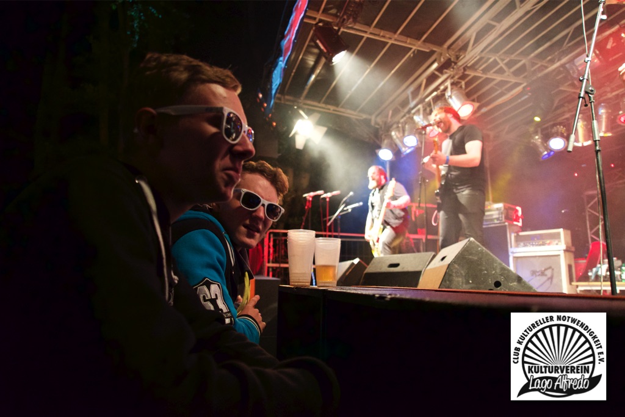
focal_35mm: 24
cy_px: 208
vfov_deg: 53.1
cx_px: 312
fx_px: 417
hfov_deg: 73.7
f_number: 3.5
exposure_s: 1/90
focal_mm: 24
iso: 12800
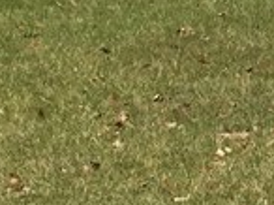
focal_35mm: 204
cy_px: -256
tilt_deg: +2.0
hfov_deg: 8.7
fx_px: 1612
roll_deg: +0.1
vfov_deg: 6.9
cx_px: 679
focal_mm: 4.15
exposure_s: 1/3300
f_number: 2.2
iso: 32
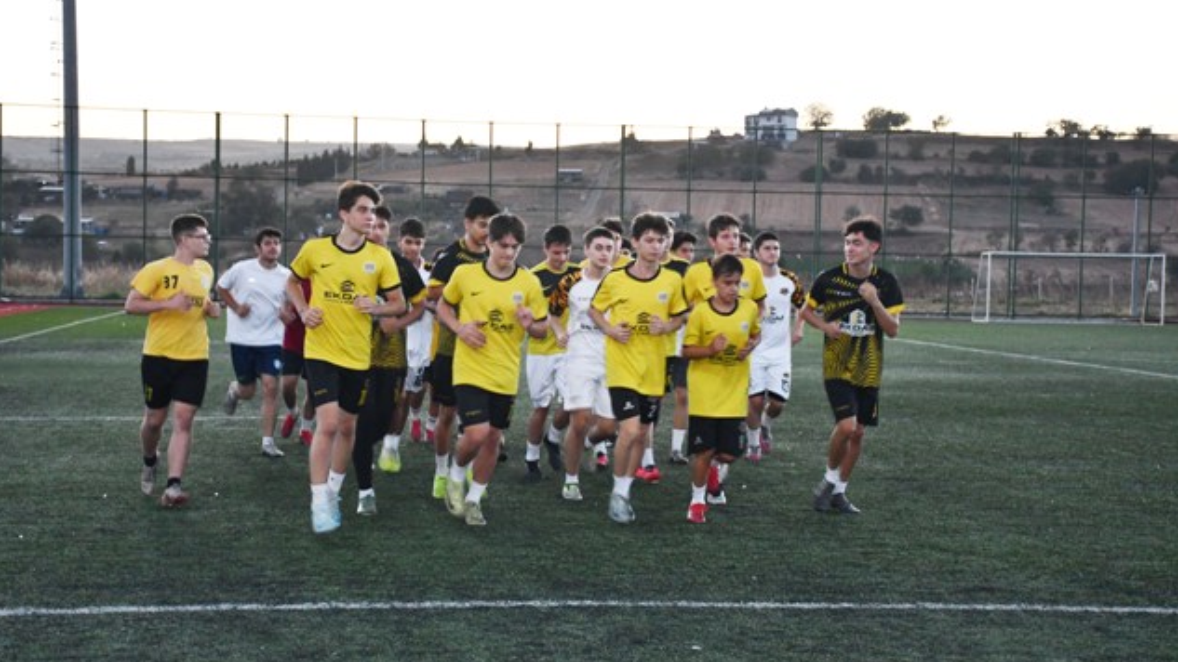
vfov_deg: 17.0
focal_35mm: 71
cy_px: 358
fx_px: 2218
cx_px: 584
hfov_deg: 29.7
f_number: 4.5
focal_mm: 45
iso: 1800
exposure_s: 1/60
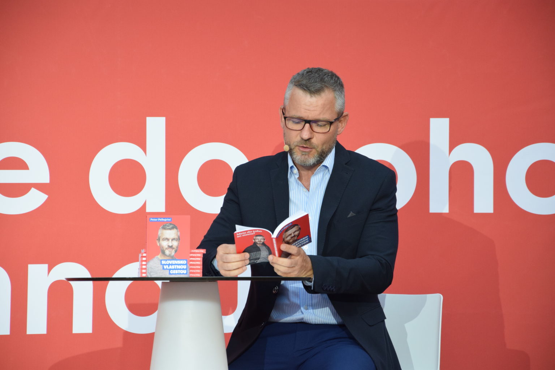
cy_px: 185
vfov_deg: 8.7
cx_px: 278
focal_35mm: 158
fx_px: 2428
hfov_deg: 13.0
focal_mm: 105
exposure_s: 1/500
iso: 1250
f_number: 5.6
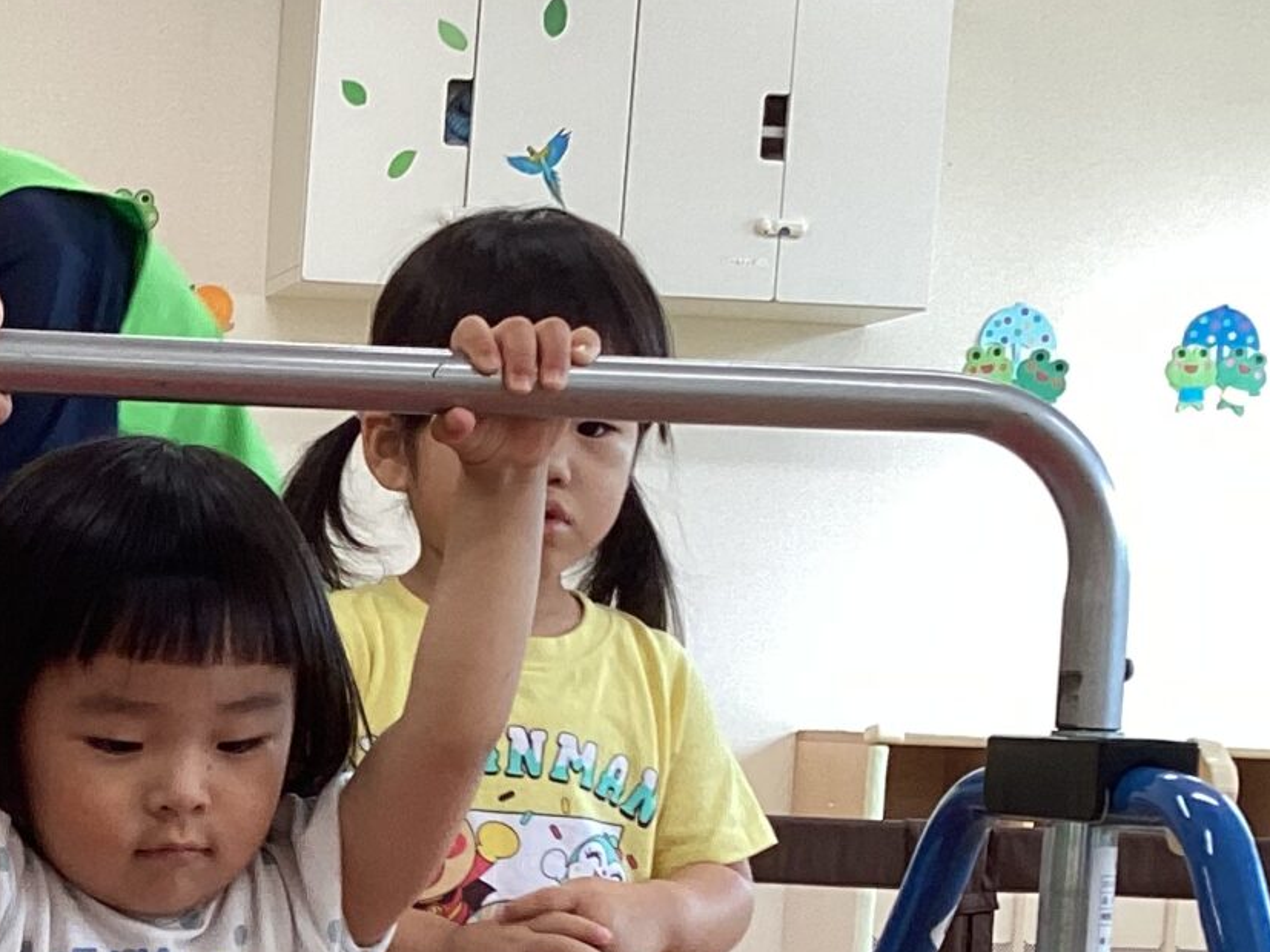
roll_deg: -1.9
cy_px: 1016
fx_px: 3522
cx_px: -201
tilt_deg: -5.6
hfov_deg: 19.4
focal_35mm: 96
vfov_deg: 15.1
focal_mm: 3.3
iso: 50
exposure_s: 1/50
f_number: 2.4
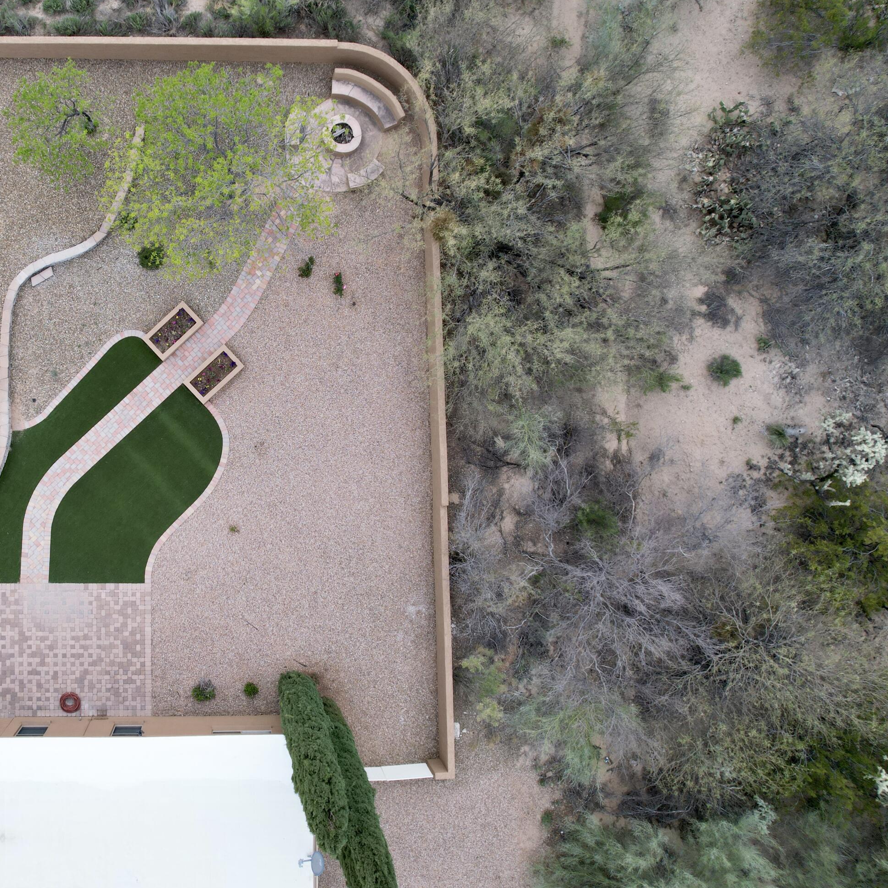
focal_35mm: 29
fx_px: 842
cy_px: 432
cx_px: 233
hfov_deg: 53.4
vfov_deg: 55.6
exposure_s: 1/640
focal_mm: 8.38
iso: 200
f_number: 2.8
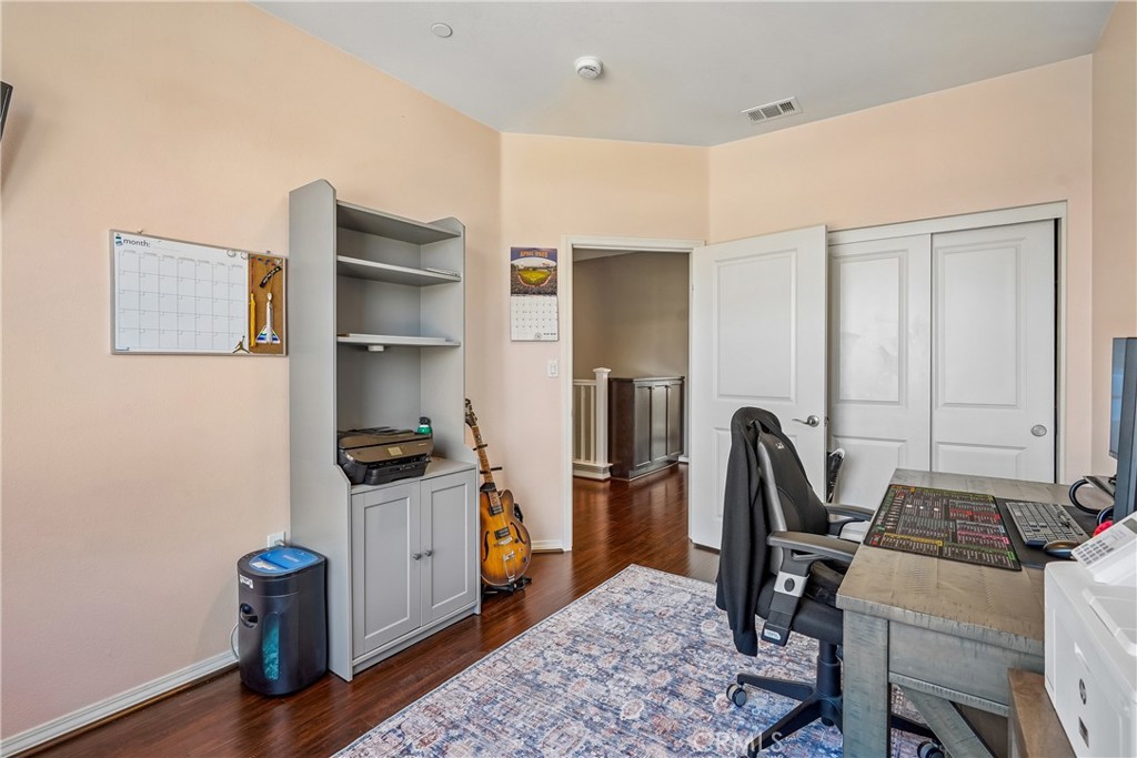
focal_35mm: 16
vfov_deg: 73.8
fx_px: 505
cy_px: 379
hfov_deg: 96.7
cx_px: 568
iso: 400
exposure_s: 1/25
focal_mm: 16
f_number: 8
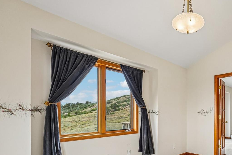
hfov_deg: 71.6
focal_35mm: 23
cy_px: 119
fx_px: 148
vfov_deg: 52.4
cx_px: 171
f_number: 8
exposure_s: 1/30
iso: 200
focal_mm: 14.6
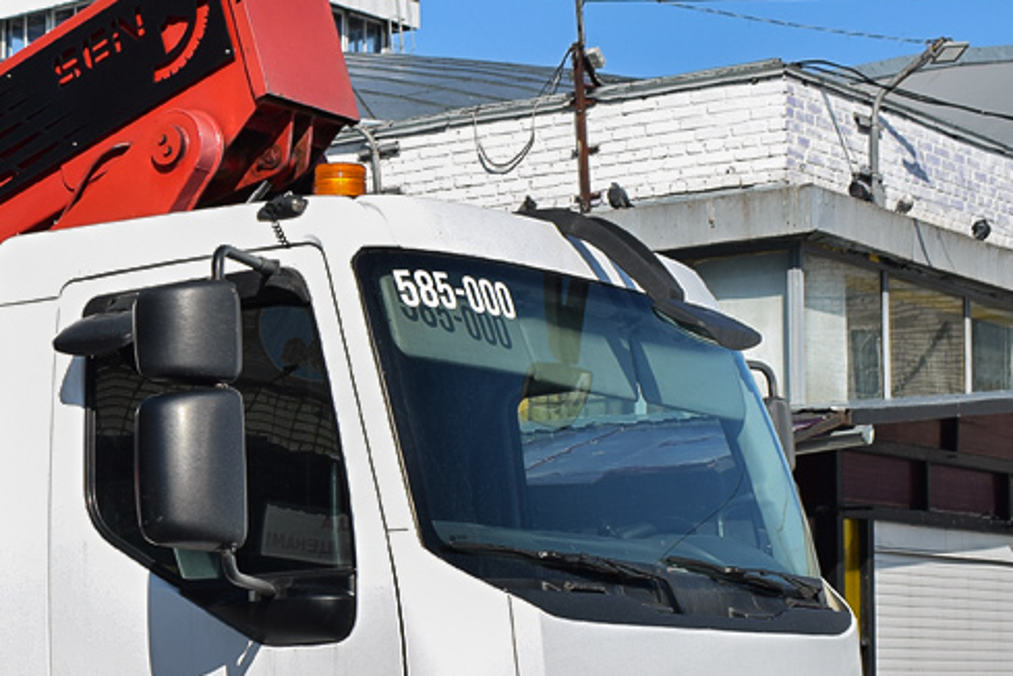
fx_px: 2279
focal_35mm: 81
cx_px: 29
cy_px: 520
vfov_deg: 16.8
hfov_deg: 24.1
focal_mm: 22
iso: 100
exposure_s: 1/1000
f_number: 5.6
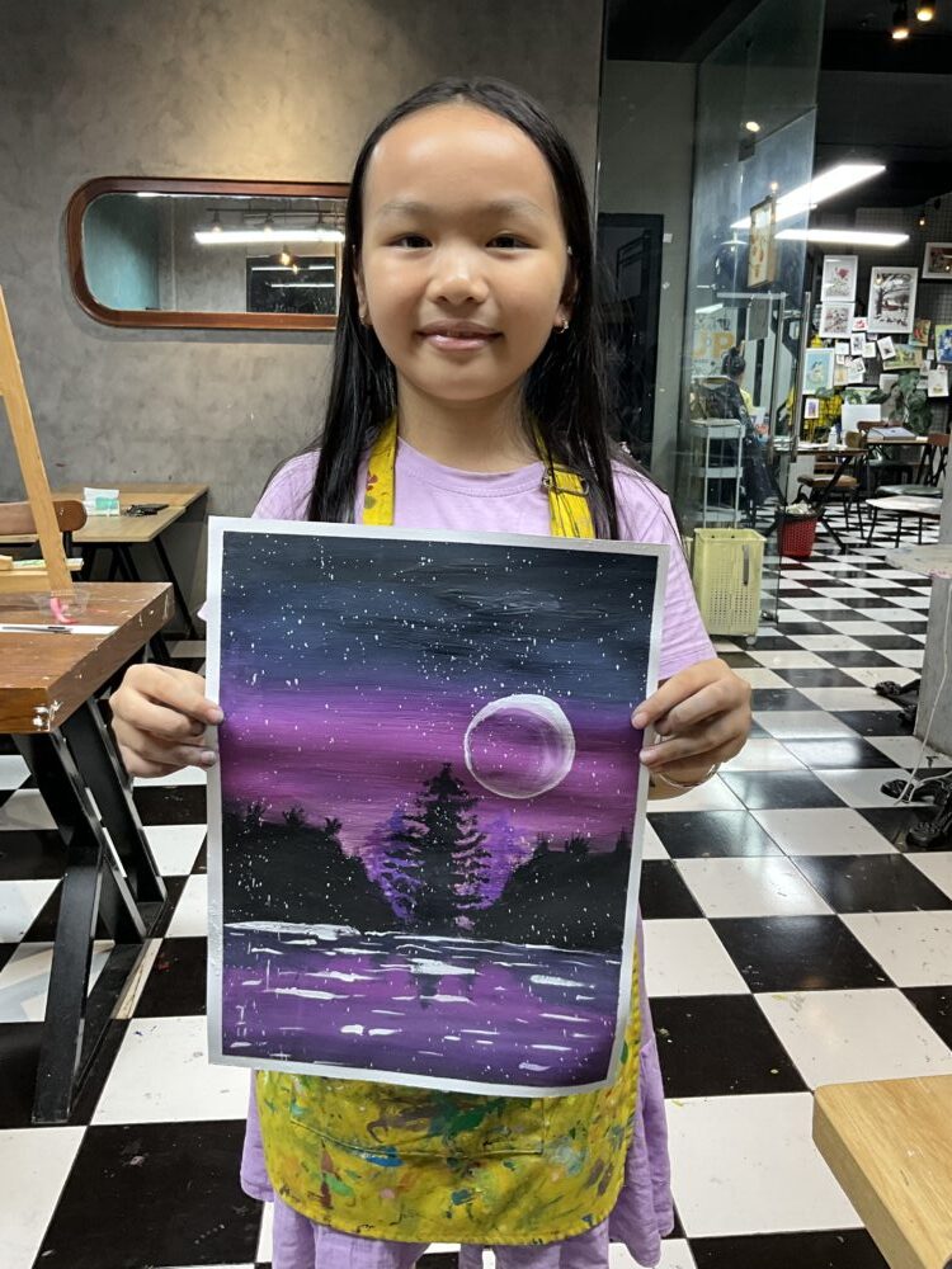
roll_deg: -0.4
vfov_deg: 61.7
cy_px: 634
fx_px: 1063
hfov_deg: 48.2
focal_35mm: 29
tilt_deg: -13.2
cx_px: 476
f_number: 1.8
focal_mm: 3
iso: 64
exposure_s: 1/74
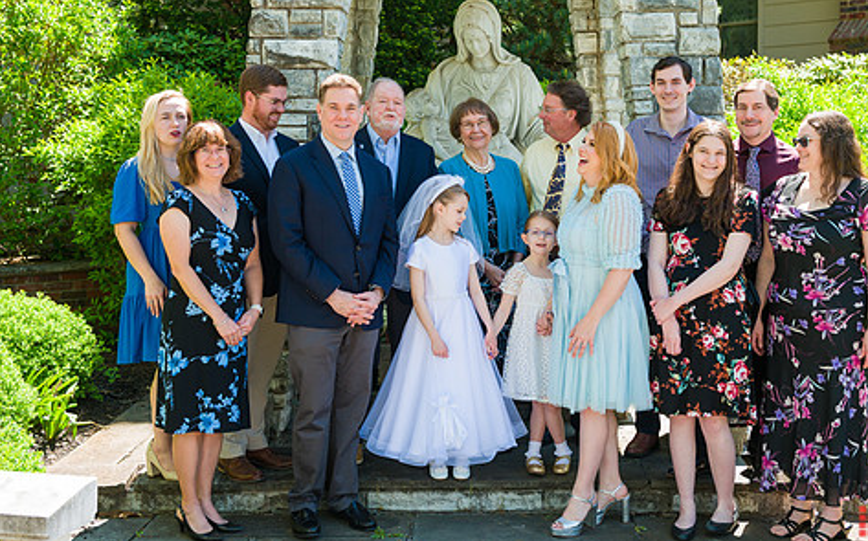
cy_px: 248
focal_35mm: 50
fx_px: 1182
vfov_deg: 25.8
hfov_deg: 40.3
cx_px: 457
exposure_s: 1/320
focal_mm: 40
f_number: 5.6
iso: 250
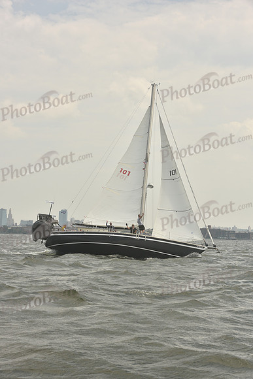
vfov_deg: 28.8
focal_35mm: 70
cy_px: 190
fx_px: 737
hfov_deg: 19.5
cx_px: 126
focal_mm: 70
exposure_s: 1/800
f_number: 9
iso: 250
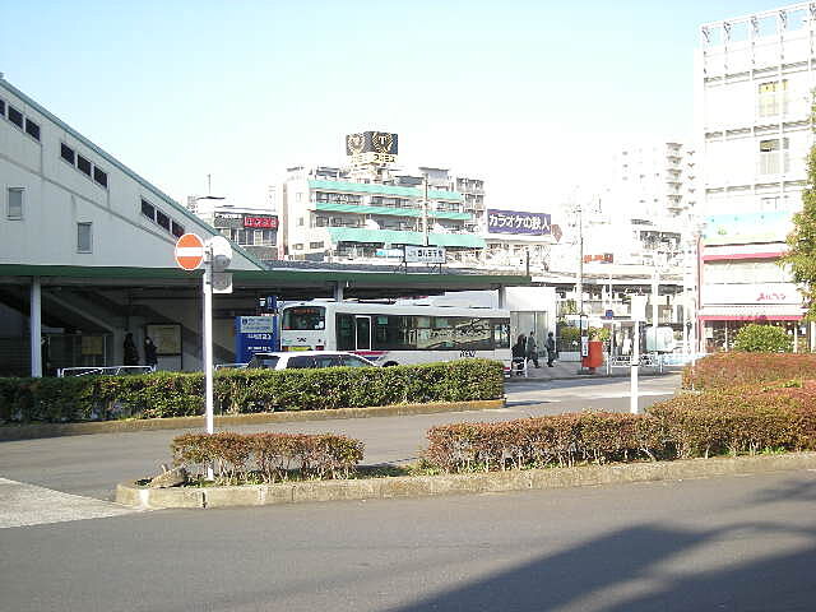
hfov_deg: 38.9
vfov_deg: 29.7
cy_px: 306
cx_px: 408
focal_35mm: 49
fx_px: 1155
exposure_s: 1/208
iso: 50
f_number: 3.2
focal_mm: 7.9
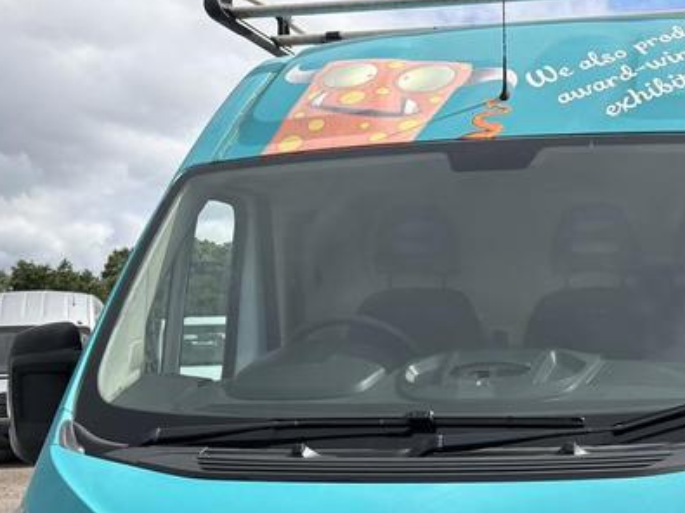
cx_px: 545
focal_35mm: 59
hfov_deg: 31.9
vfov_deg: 23.4
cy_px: 556
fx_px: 1167
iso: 50
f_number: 1.6
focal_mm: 5.96
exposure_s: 1/3125
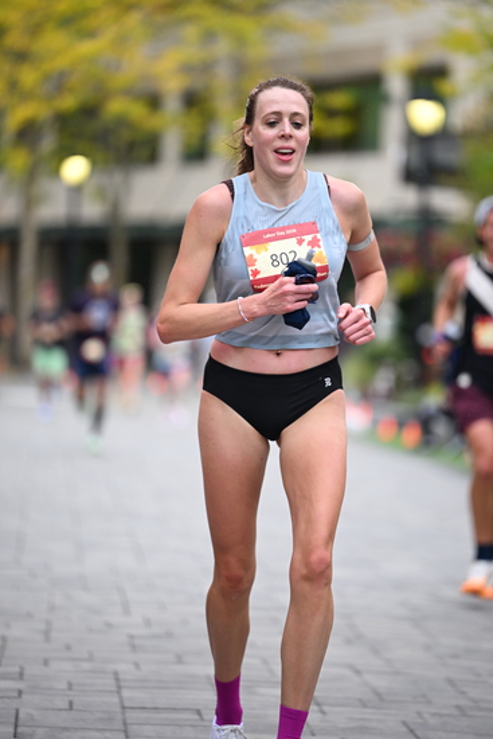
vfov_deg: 11.7
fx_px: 3592
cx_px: 246
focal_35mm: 175
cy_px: 370
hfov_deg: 7.9
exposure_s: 1/1600
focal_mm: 175
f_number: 2.8
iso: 1000
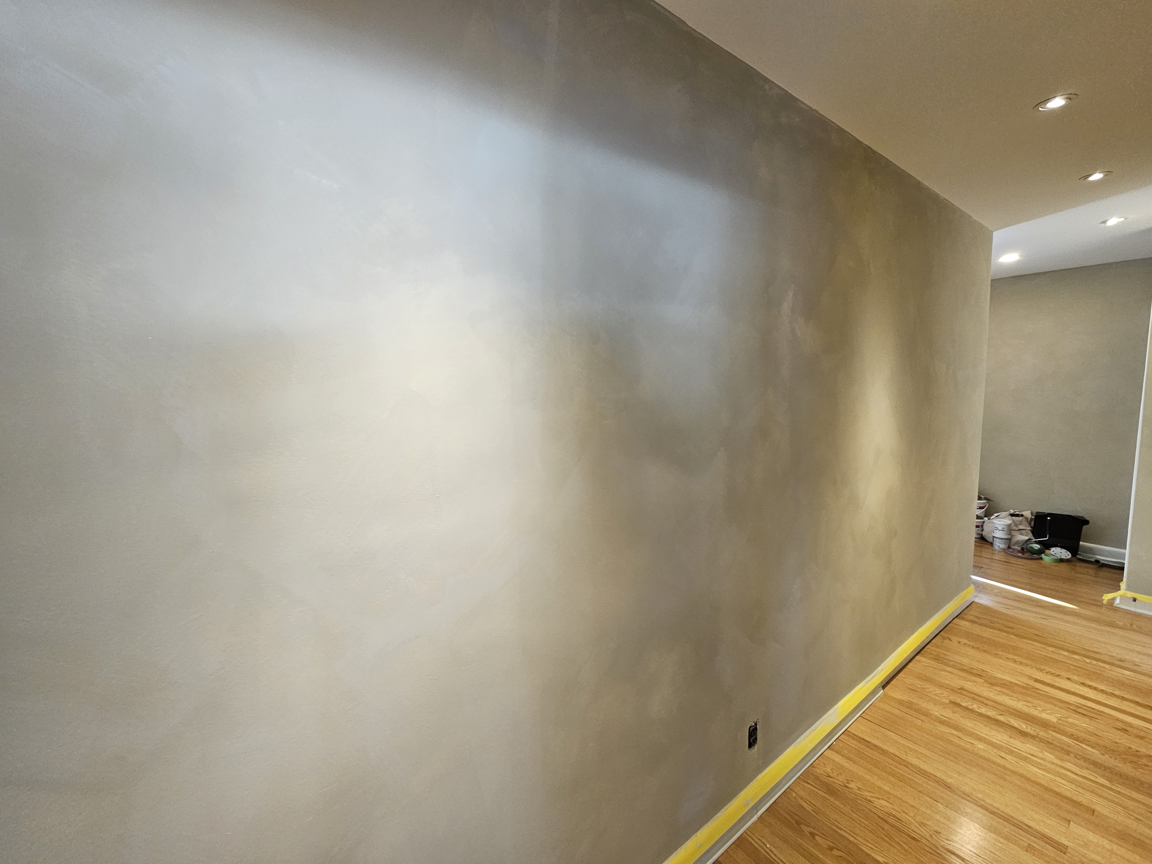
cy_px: 432
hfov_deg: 106.2
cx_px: 576
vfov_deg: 89.9
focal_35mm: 13
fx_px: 433
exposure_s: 1/60
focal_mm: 2.2
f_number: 2.2
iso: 160
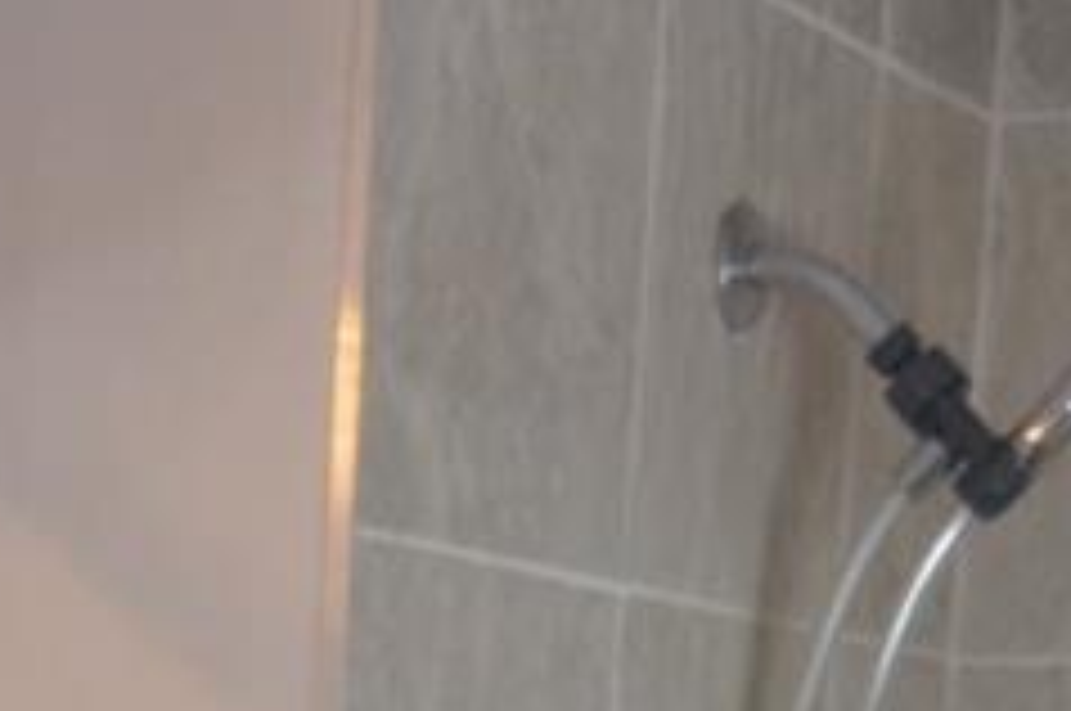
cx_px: 144
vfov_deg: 8.5
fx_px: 4189
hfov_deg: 14.4
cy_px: 1910
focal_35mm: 141
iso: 400
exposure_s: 1/180
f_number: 4
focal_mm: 14
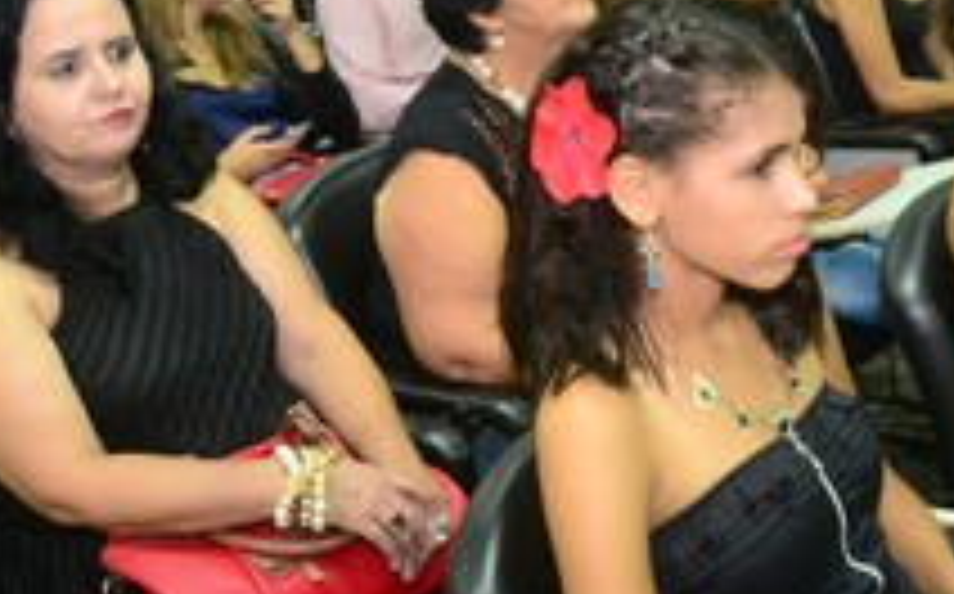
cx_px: 724
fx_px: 1688
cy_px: 243
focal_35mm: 65
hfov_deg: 31.0
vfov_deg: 19.9
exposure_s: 1/80
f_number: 3.5
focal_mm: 20
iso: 3200
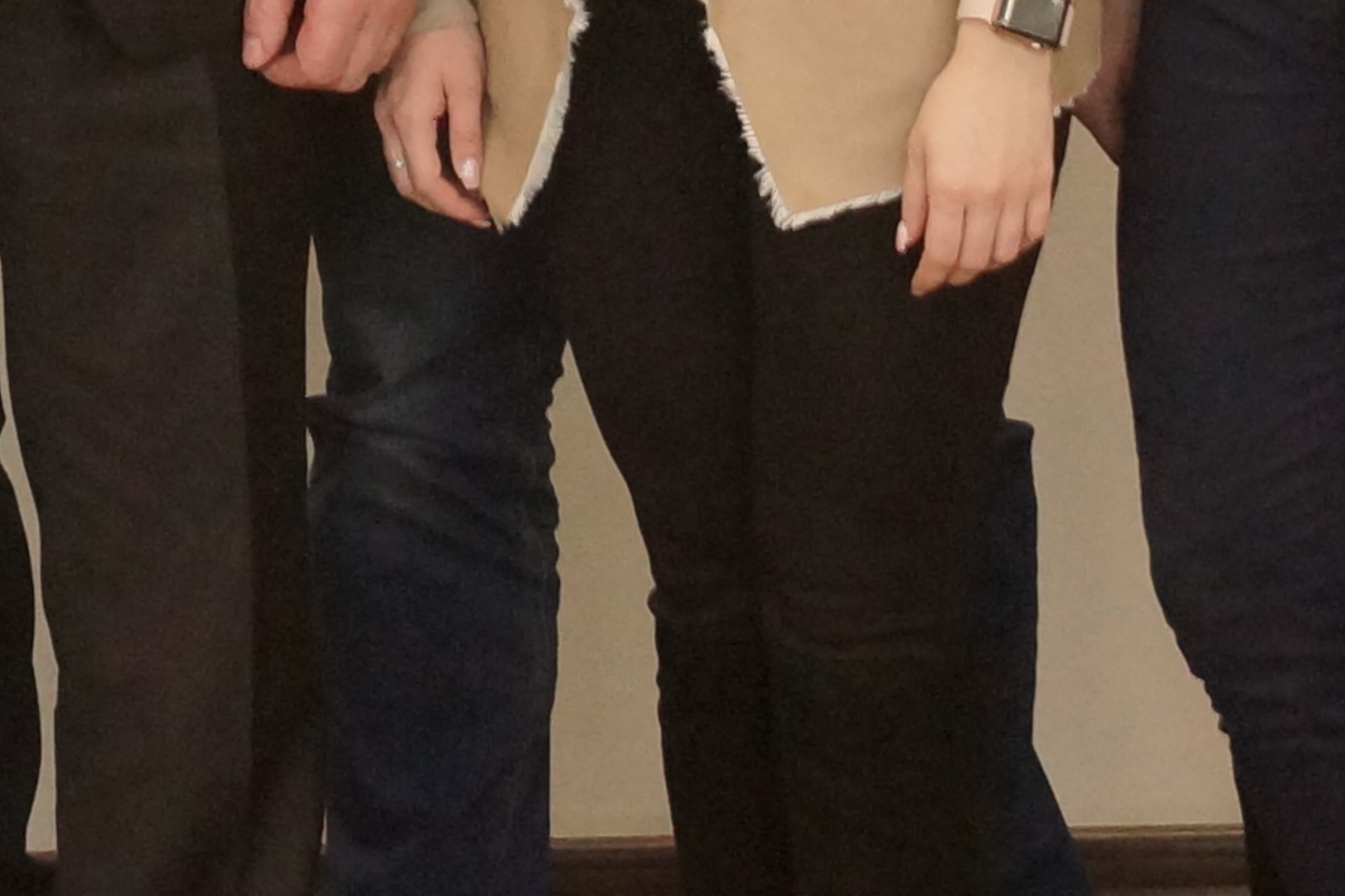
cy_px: -1040
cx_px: 403
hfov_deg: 9.3
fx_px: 8218
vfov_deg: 6.0
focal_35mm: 220
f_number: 4
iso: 1000
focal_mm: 26
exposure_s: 1/125
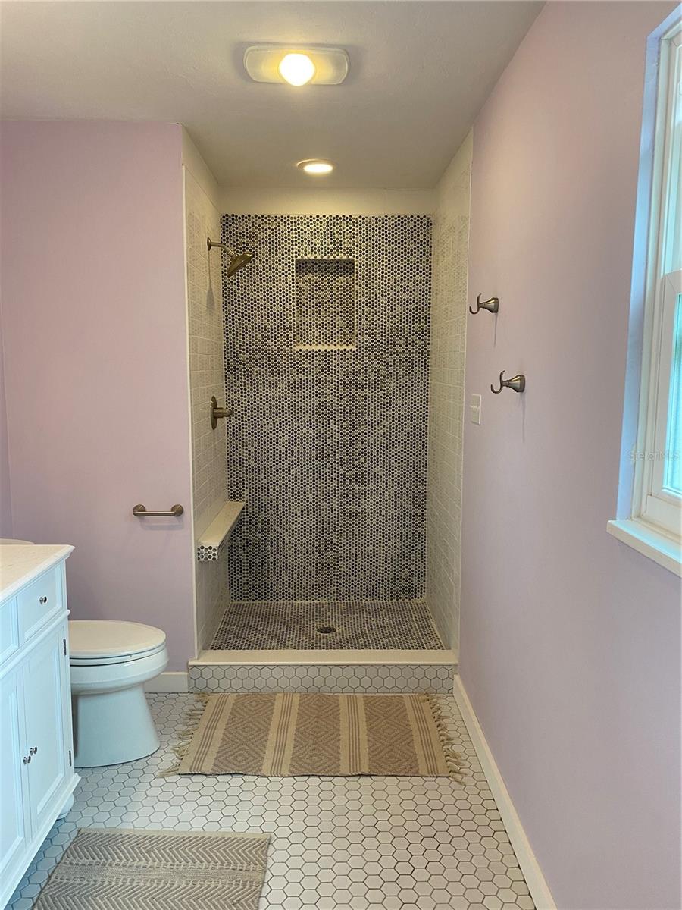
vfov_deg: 67.3
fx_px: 683
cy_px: 455
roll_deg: +0.2
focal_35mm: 26
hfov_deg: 53.1
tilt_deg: -6.8
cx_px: 341
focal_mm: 4.25
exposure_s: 1/60
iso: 80
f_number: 1.8
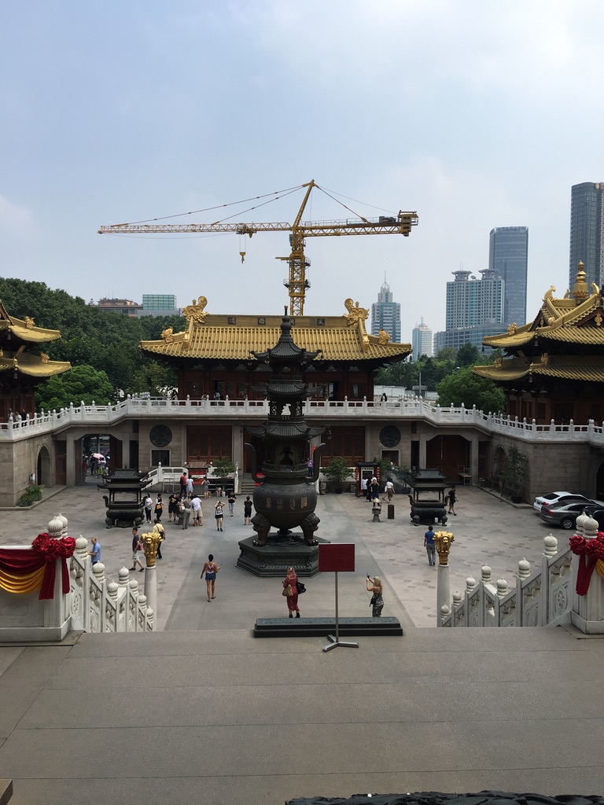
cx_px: 302
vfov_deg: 61.7
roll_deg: -0.7
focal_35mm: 29
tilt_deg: -1.6
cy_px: 402
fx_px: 675
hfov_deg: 48.2
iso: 25
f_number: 2.2
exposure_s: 1/1538
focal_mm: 4.15
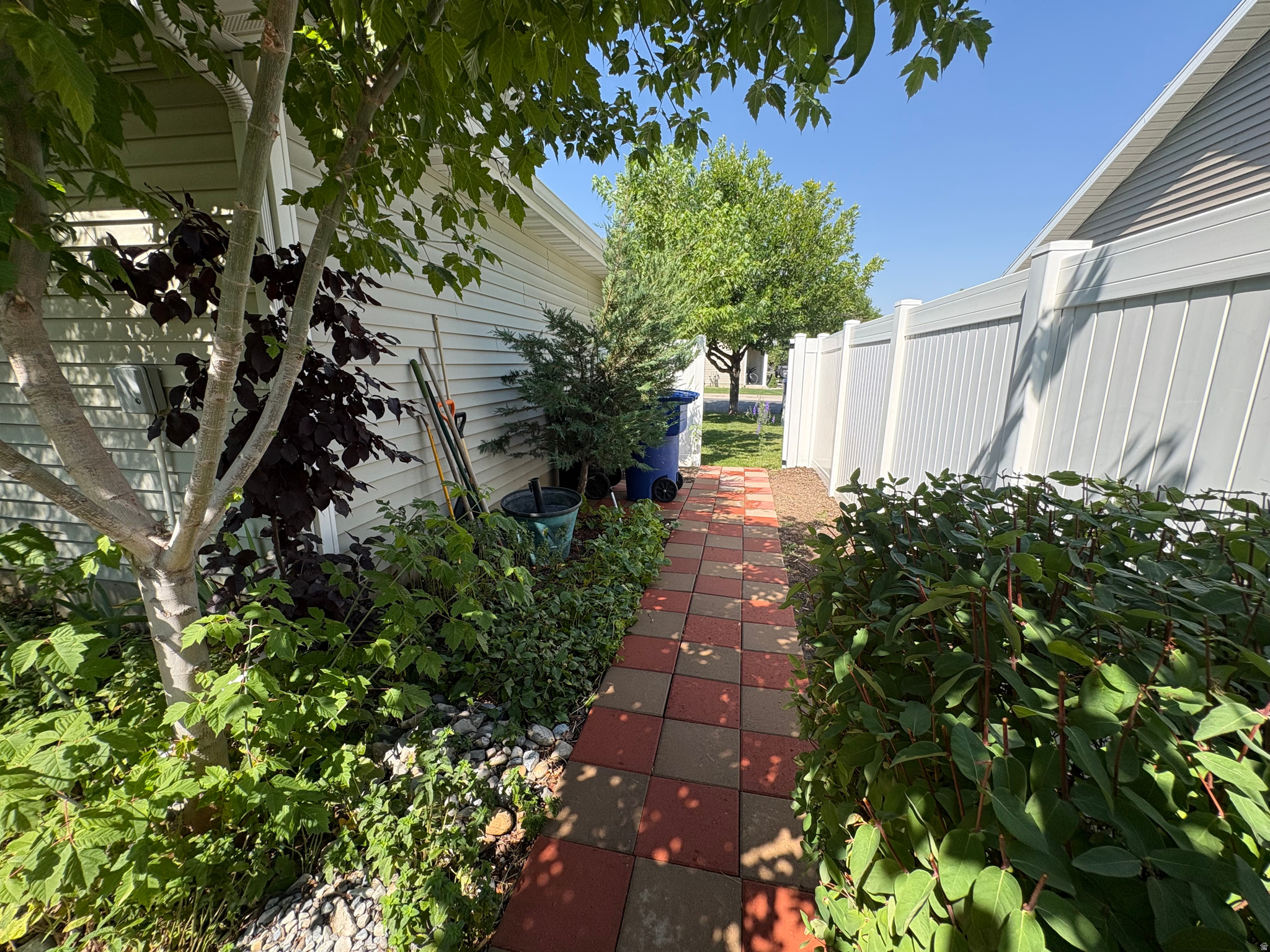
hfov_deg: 102.1
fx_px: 514
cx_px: 635
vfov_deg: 85.7
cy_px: 476
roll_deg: -0.3
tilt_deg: -12.4
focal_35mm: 14
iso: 64
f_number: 2.2
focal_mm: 2.22
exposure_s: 1/812
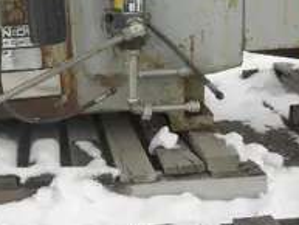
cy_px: 47
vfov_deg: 24.9
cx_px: 53
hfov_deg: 32.2
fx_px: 501
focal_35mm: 58
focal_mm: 5
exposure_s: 1/250
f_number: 3
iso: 64
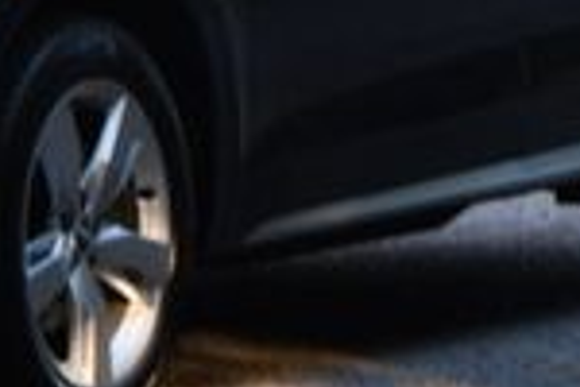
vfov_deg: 2.7
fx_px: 8264
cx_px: -101
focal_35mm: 513
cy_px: -236
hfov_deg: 4.0
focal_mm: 80
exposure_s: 1/250
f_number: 5
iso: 400
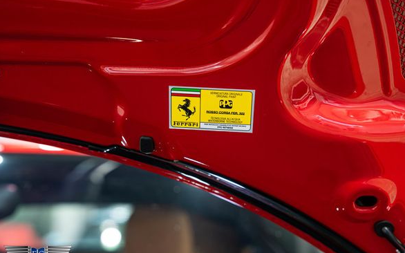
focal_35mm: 78
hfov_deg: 26.5
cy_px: 130
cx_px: 208
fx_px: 861
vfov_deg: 16.7
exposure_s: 1/20
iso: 1600
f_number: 4
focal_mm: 70
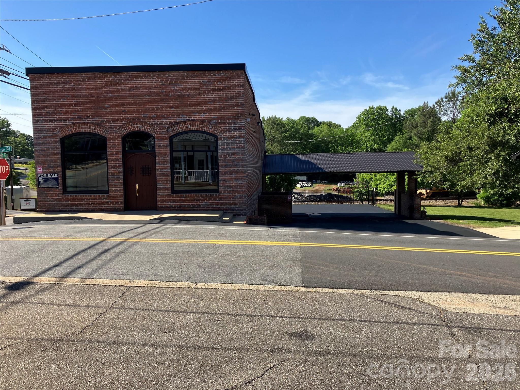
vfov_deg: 49.7
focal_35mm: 28
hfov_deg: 63.4
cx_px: 260
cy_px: 195
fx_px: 421
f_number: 1.8
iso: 32
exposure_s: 1/1245
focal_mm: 3.99
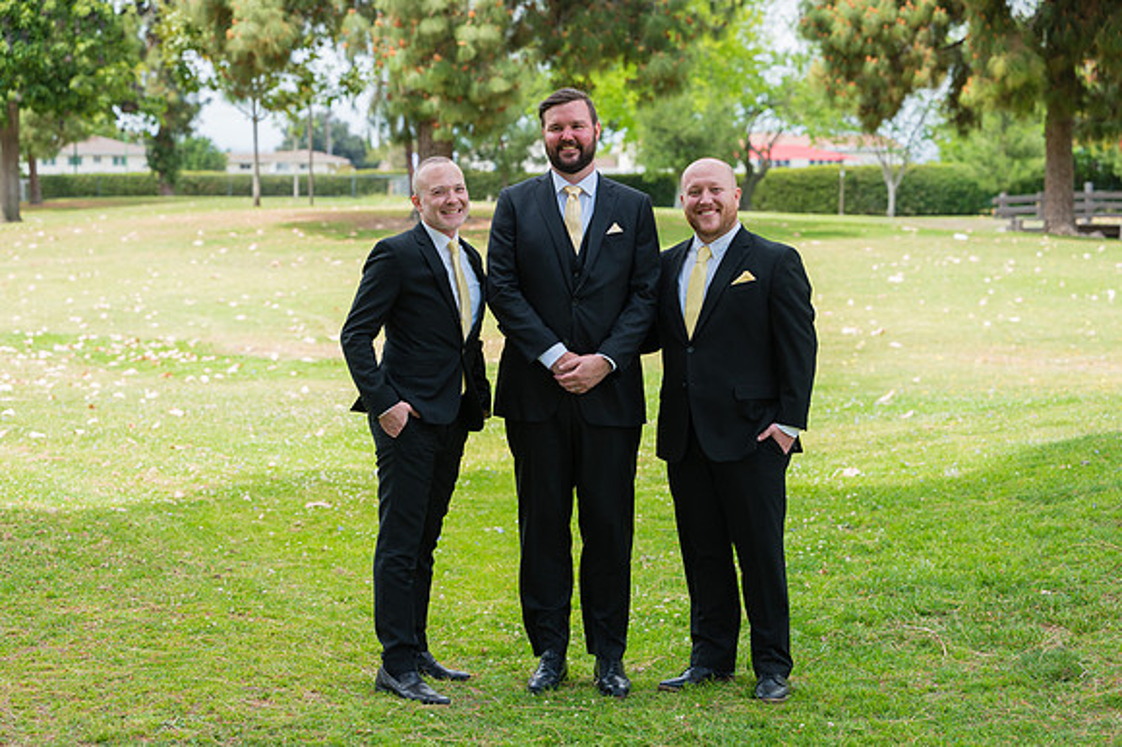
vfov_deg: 19.4
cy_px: 374
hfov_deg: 28.9
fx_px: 2180
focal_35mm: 70
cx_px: 561
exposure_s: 1/2000
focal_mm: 70
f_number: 4
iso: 500
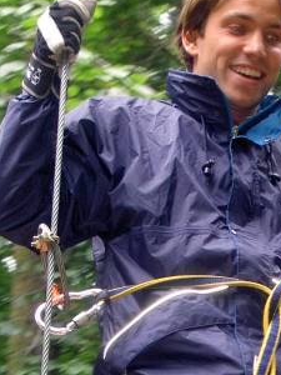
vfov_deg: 8.7
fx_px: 2424
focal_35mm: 224
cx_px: 234
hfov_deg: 6.6
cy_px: 435
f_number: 4.1
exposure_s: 1/80
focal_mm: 17.4
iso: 100
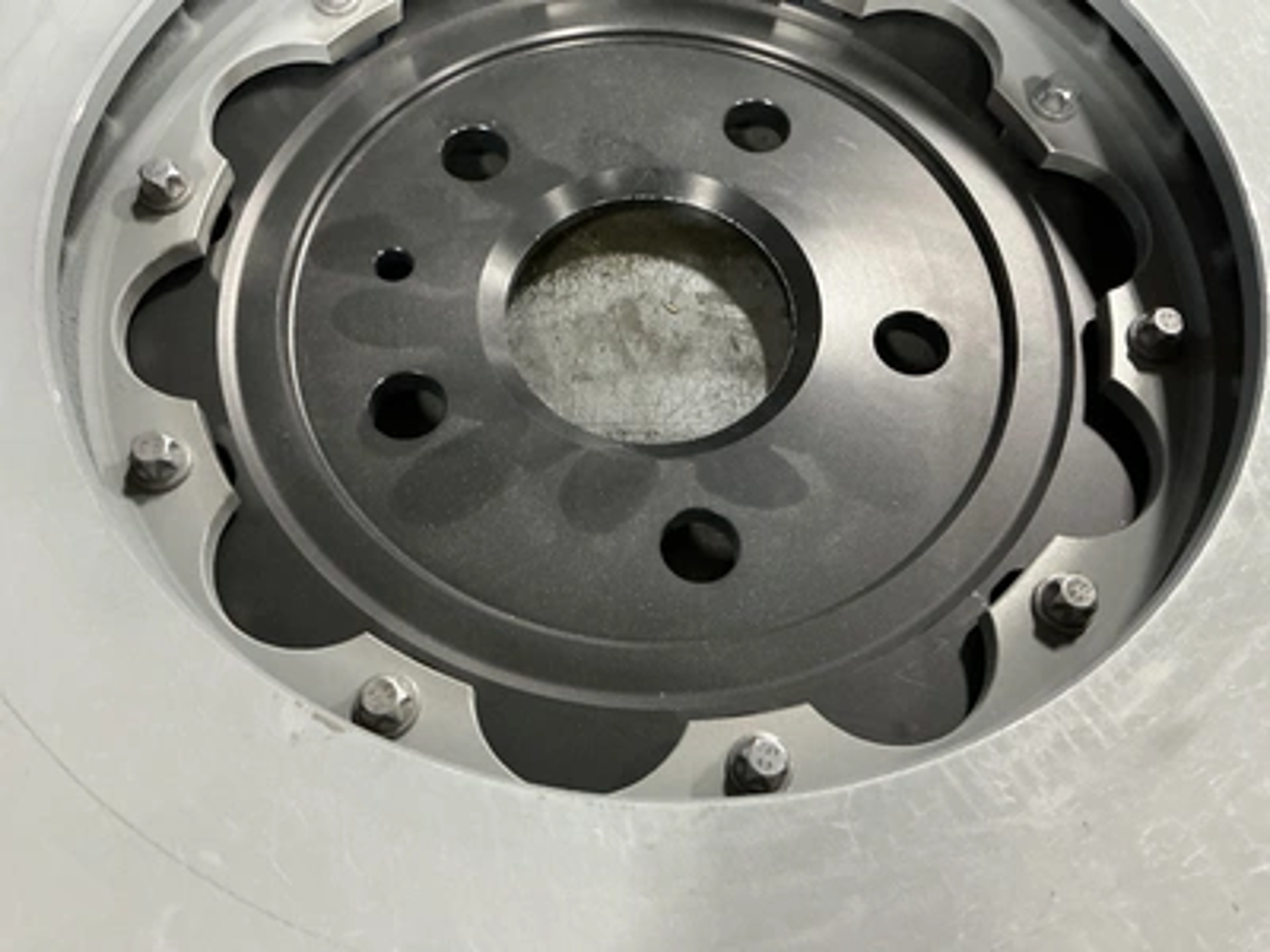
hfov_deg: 63.4
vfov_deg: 49.7
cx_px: 635
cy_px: 476
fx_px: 1027
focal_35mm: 28
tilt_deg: -65.0
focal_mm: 3
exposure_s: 1/30
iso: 500
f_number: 1.8
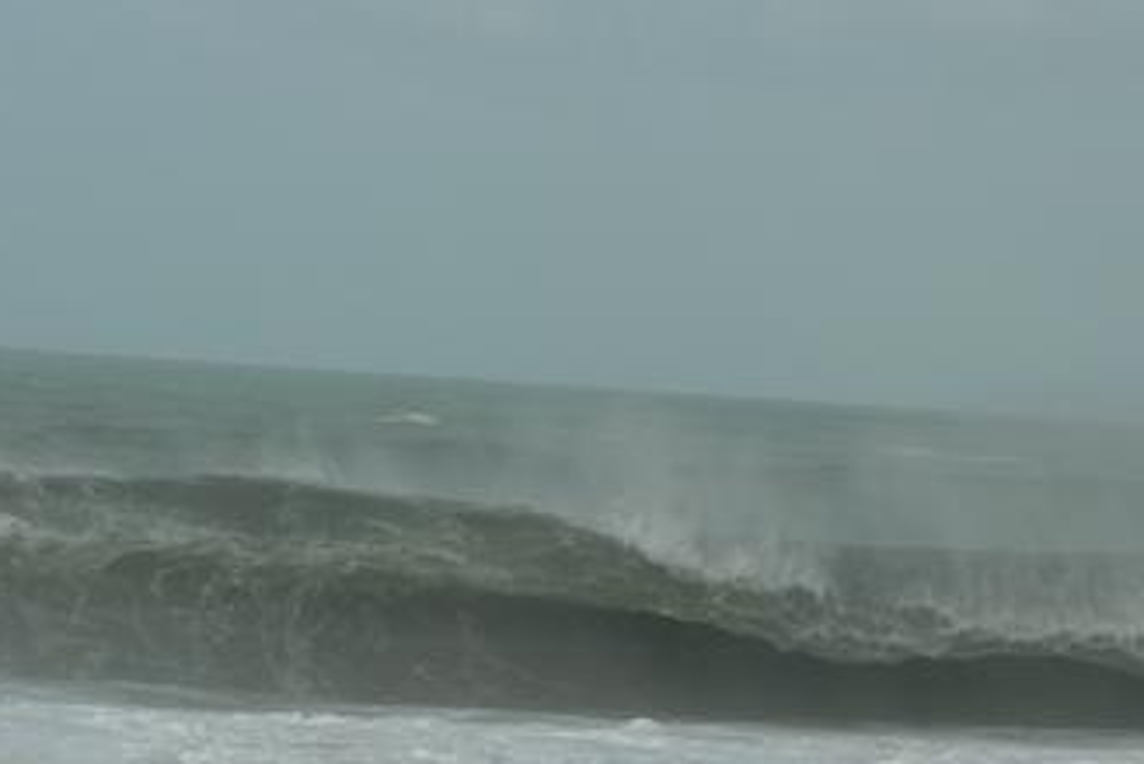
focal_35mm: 268
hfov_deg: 7.7
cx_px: 940
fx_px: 8520
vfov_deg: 5.1
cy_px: 645
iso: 80
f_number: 4.5
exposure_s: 1/640
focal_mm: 25.7
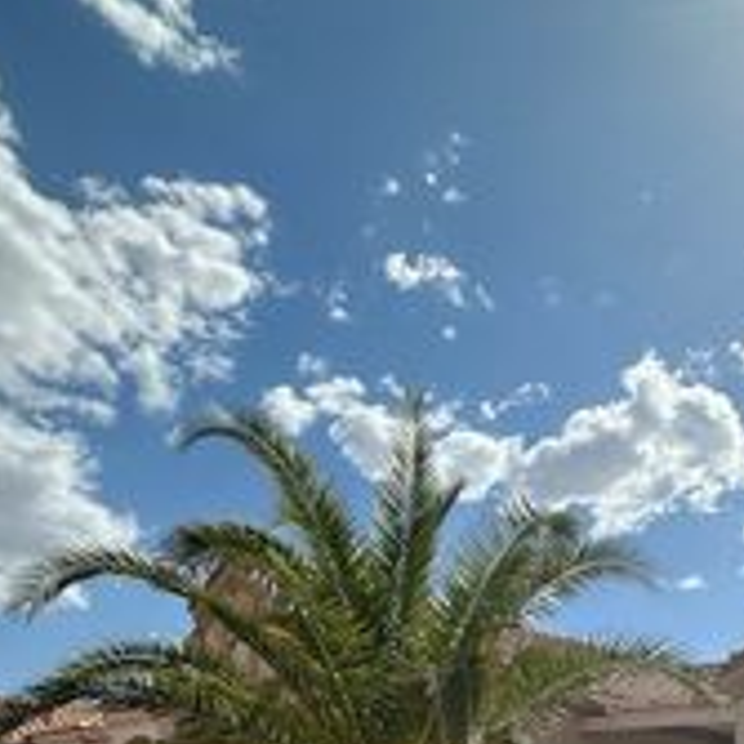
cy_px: 791
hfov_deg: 41.9
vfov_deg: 38.3
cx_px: 646
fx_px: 900
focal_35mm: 37
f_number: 2.2
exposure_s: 1/3861
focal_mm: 2.22
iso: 50
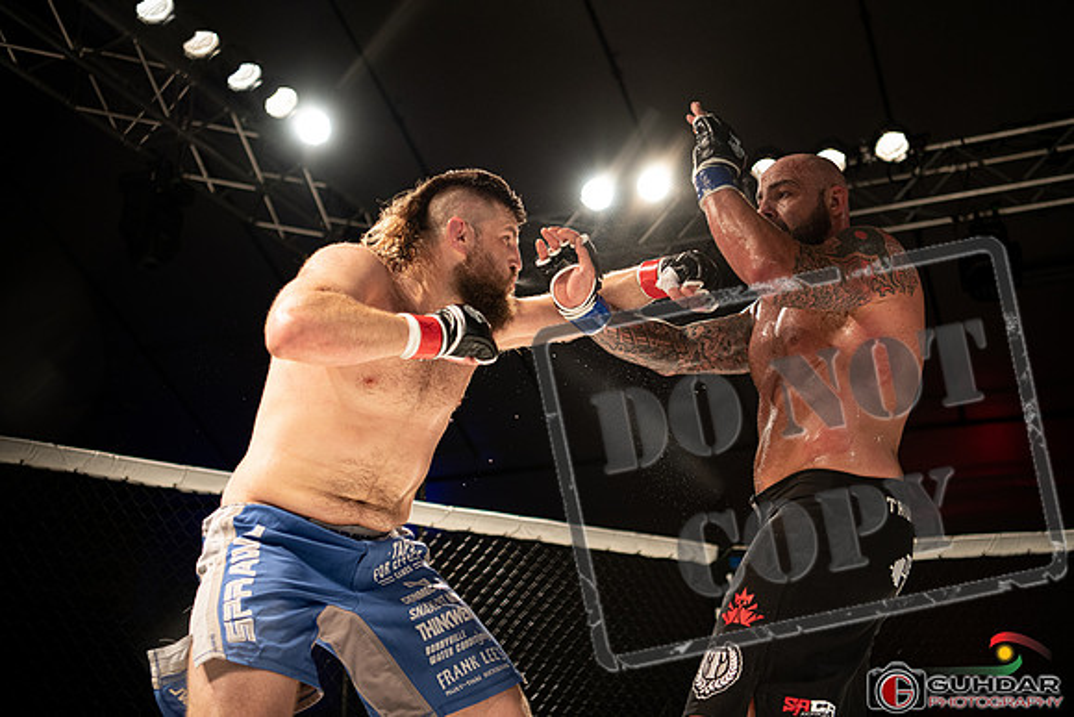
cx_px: 537
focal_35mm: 52
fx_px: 1552
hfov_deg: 38.2
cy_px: 358
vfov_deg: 26.0
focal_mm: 52
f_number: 2.8
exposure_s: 1/1000
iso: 560
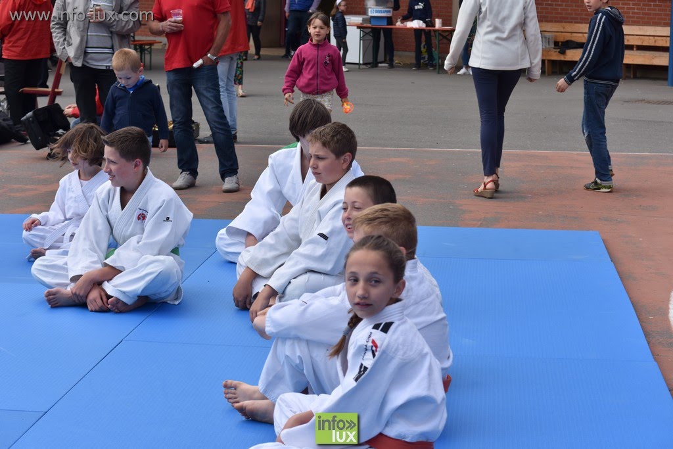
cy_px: 224
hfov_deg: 27.0
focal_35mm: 75
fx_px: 1402
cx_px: 336
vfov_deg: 18.2
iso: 100
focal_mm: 50
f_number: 5.6
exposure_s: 1/500
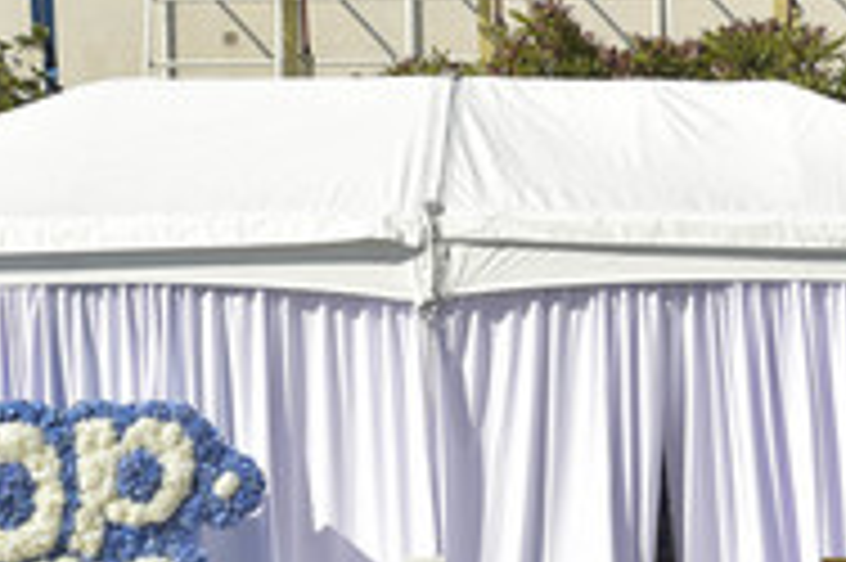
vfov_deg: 10.2
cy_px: 454
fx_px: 3146
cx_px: 486
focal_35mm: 134
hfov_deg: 15.3
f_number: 10
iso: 160
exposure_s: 1/250
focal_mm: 56
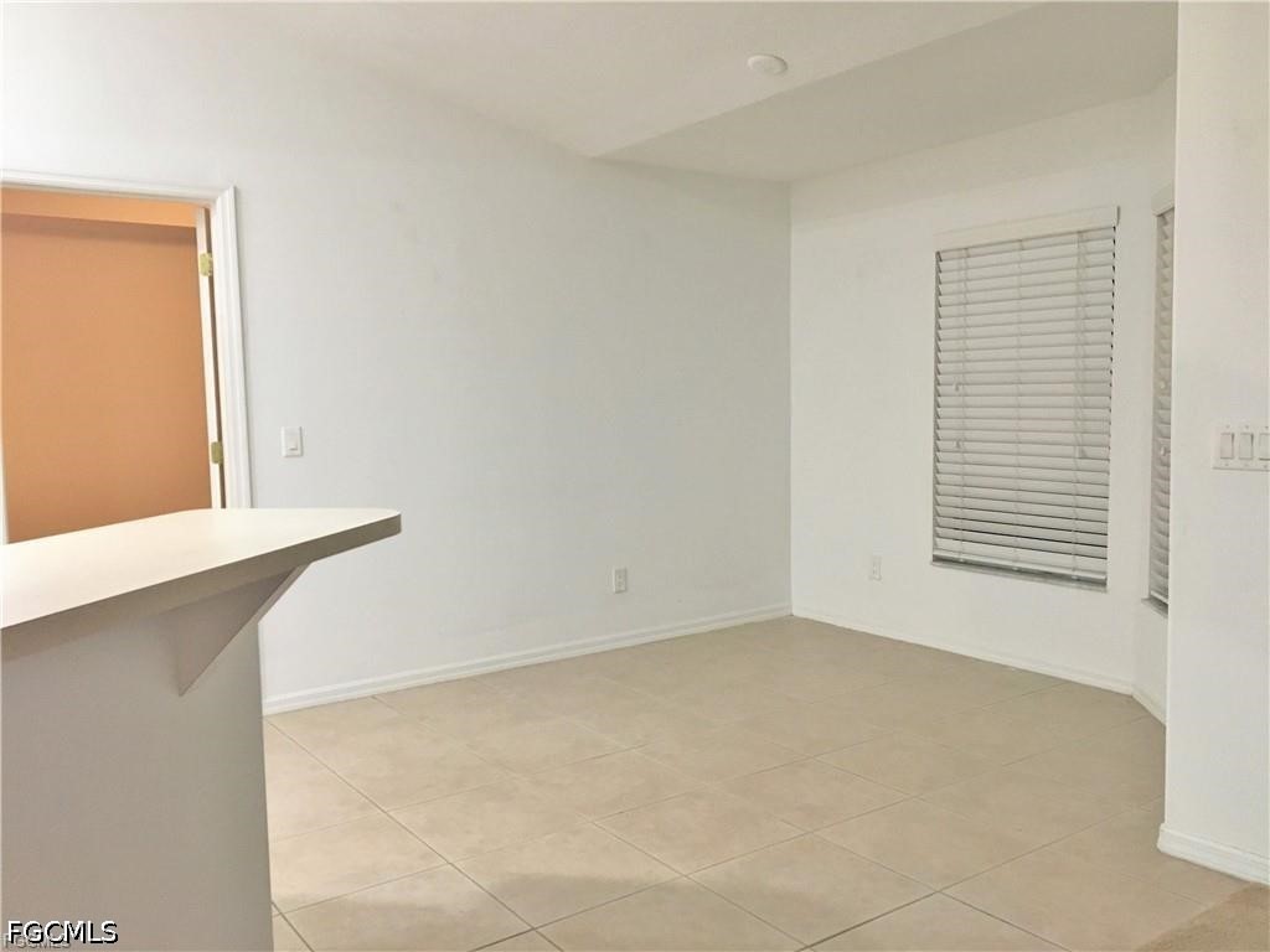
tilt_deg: -4.9
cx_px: 635
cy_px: 476
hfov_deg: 61.7
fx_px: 1064
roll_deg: +0.7
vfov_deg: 48.2
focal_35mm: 29
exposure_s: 1/30
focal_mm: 4.15
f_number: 2.2
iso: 160
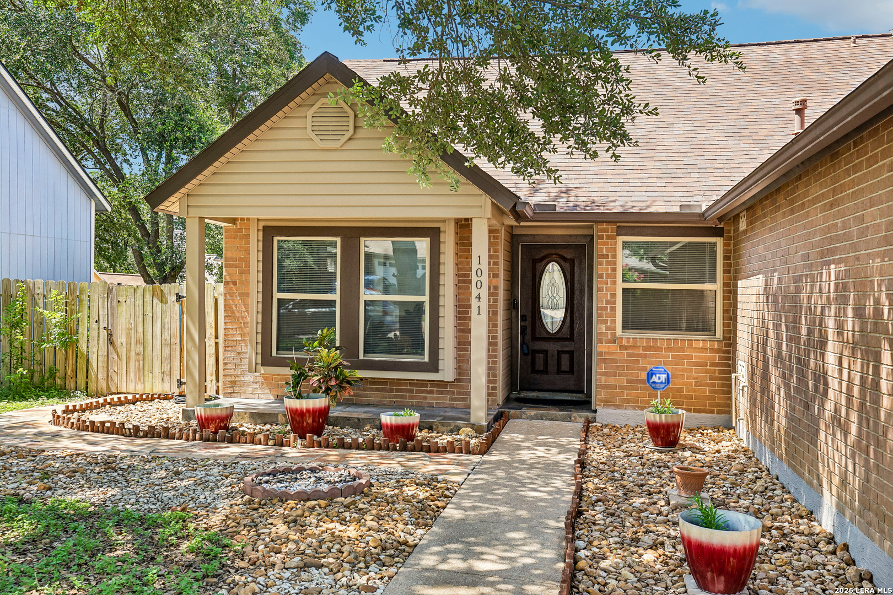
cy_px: 298
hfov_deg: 54.4
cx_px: 446
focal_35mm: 35
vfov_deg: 37.9
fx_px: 868
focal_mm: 35
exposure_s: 1/100
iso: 200
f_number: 8
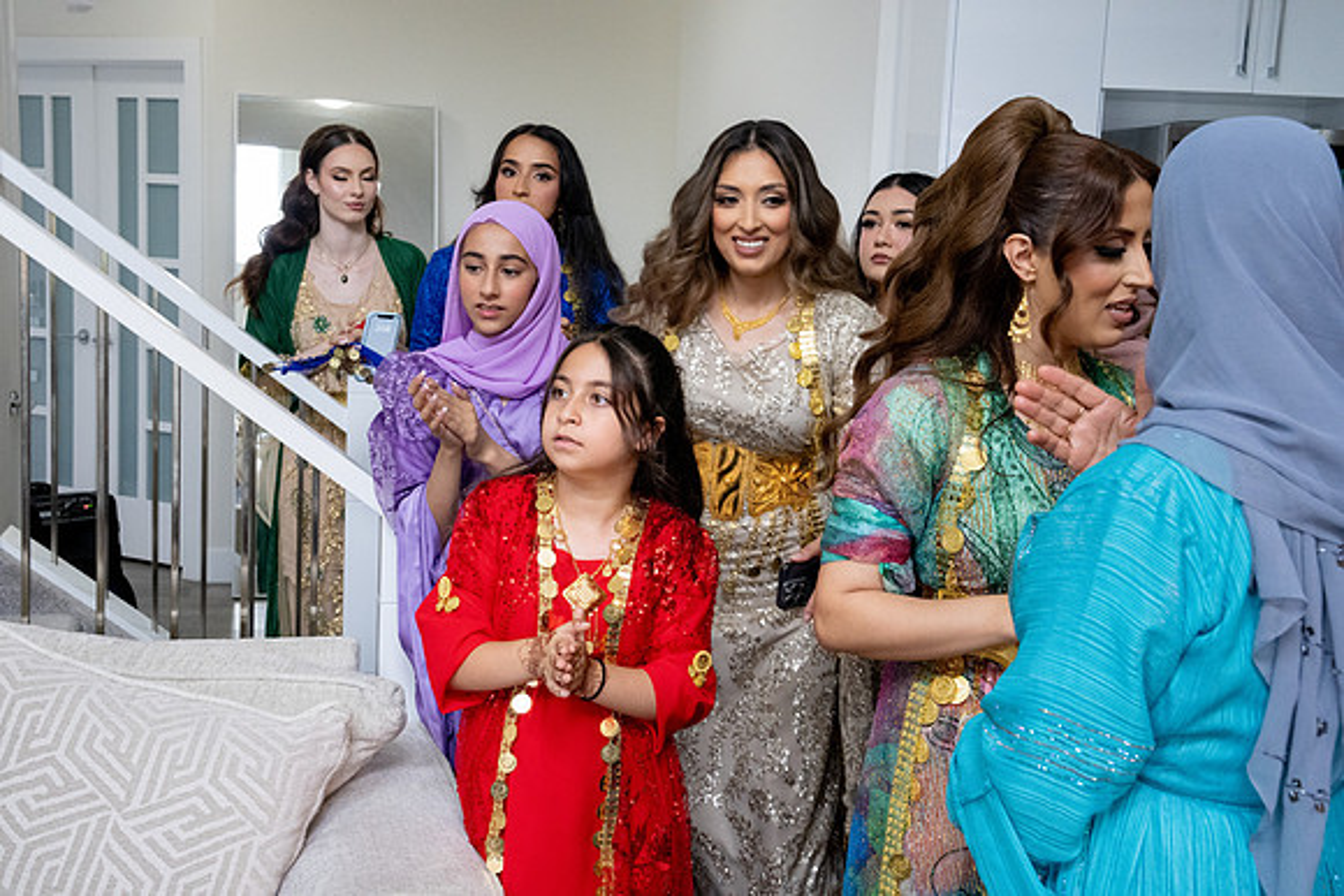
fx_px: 1718
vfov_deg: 29.3
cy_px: 448
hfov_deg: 42.7
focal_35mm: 46
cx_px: 672
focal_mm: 46
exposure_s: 1/160
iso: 6400
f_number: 9
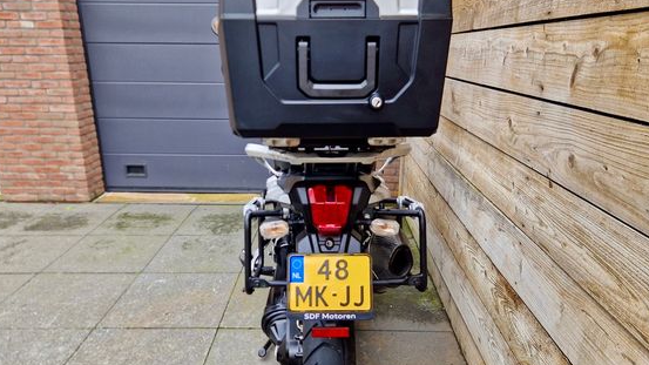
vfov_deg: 40.1
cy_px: 210
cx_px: 323
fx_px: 499
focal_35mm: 29
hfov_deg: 66.1
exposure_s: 1/227
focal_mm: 5.4
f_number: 1.8
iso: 50
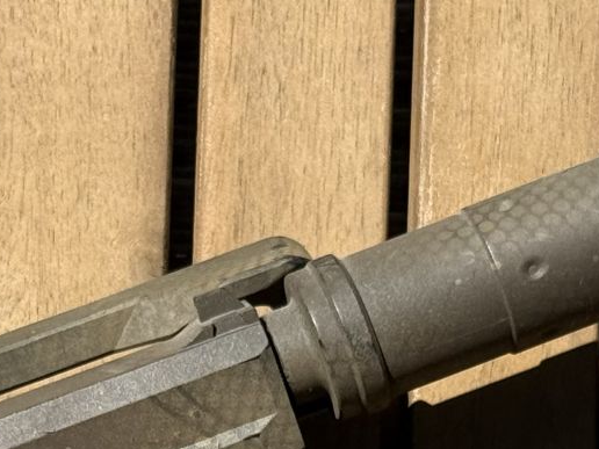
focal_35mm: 186
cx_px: 252
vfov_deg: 7.8
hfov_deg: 10.6
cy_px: 657
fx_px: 3219
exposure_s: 1/5587
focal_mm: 6.76
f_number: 1.78
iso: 64
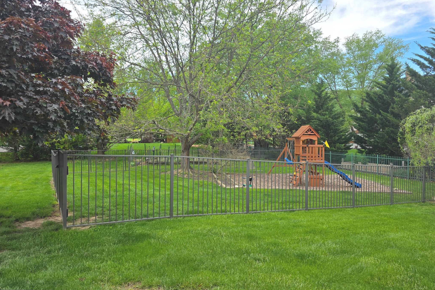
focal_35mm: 24
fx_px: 290
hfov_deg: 73.7
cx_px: 217
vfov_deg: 53.1
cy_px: 144
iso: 80
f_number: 1.7
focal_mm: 6.3
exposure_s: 1/3972
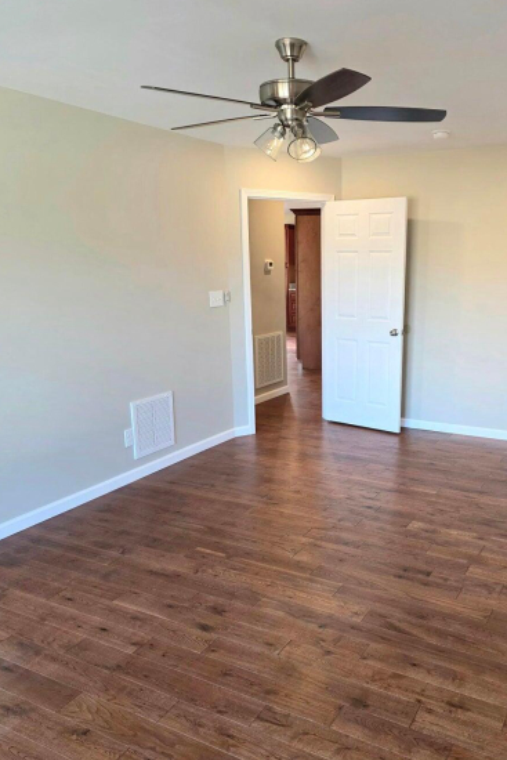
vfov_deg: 63.6
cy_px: 407
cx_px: 338
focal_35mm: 29
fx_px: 612
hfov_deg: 44.3
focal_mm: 6.3
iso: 160
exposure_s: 1/120
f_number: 1.7
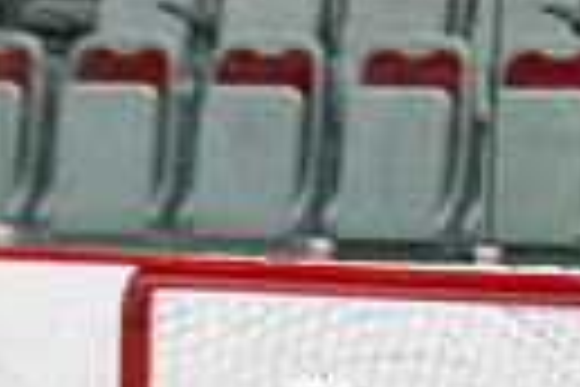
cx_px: 213
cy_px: 1044
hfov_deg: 3.1
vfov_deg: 2.1
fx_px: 10584
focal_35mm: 657
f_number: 2.8
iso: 640
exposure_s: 1/640
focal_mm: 105
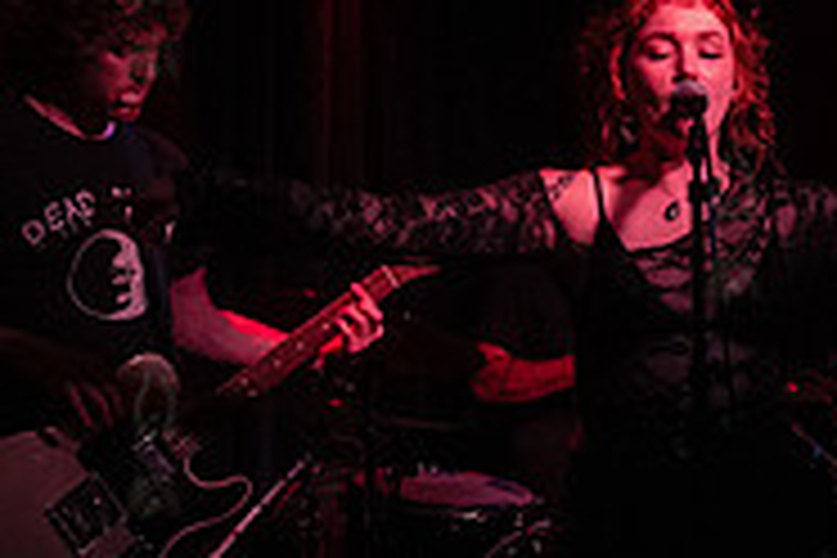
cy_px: 222
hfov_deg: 25.2
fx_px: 1837
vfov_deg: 17.3
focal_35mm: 79
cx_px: 689
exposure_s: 1/400
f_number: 4
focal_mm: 24
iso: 10000
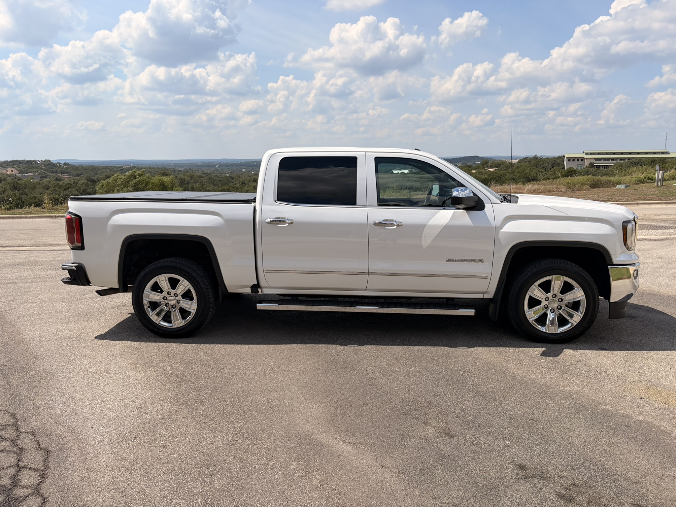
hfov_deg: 67.3
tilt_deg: -11.6
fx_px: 508
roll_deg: +0.7
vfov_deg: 53.1
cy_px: 254
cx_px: 338
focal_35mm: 26
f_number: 1.6
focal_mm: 5.96
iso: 50
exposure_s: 1/5348
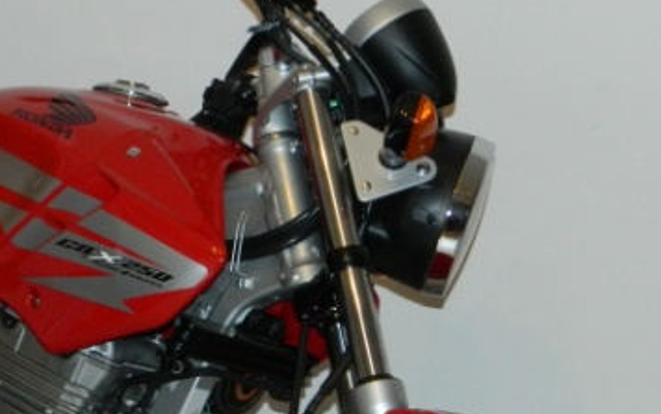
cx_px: 97
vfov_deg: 10.5
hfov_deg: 16.5
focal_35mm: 125
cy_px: 343
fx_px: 2253
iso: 200
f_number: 3.5
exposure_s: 1/30
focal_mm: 7.3
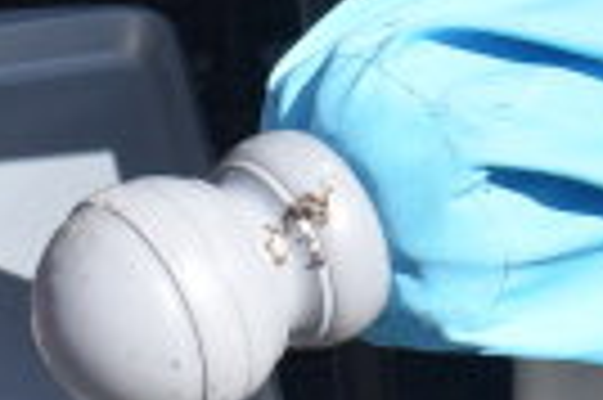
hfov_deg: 9.9
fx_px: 3195
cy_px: -34
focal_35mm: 191
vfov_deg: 7.1
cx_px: 1246
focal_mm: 28
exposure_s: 1/250
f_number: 8
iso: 200
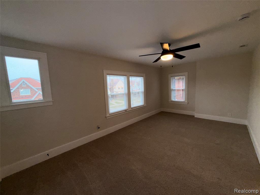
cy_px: 98
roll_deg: +2.4
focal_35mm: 14
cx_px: 130
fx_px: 105
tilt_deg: -4.0
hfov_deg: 102.1
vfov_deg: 85.7
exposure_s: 1/122
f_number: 2.2
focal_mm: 2.22
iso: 50
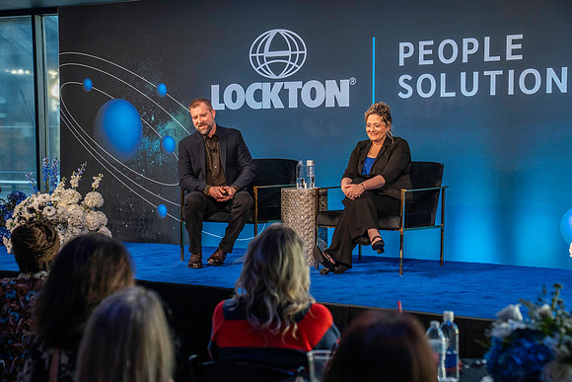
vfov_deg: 19.2
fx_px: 1127
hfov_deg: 28.5
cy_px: 191
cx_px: 286
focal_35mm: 71
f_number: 4.5
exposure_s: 1/200
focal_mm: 70
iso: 3200
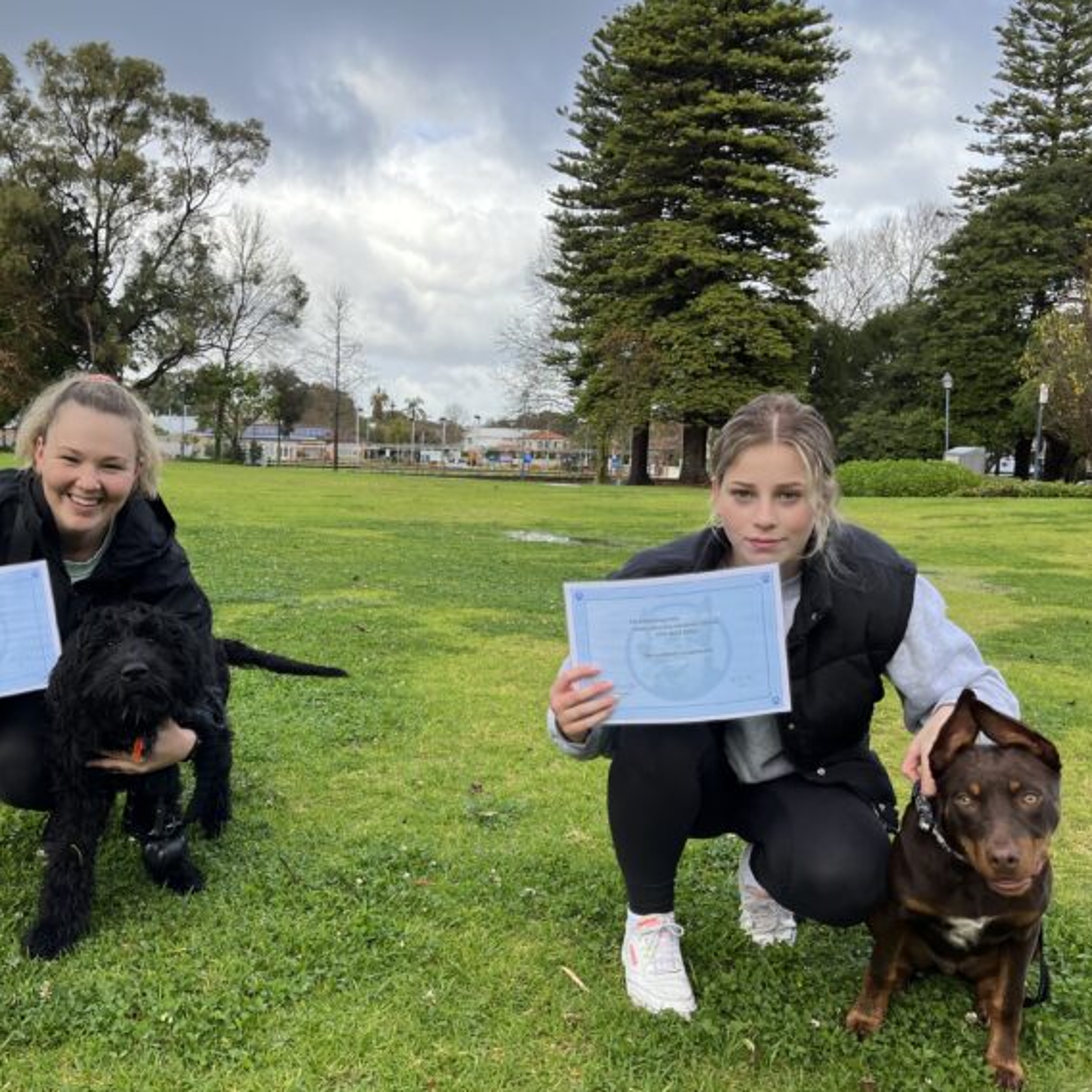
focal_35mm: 31
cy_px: 547
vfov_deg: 52.5
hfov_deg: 51.9
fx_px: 1106
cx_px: 397
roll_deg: -2.2
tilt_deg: -5.1
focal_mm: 5.1
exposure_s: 1/676
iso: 50
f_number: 1.6
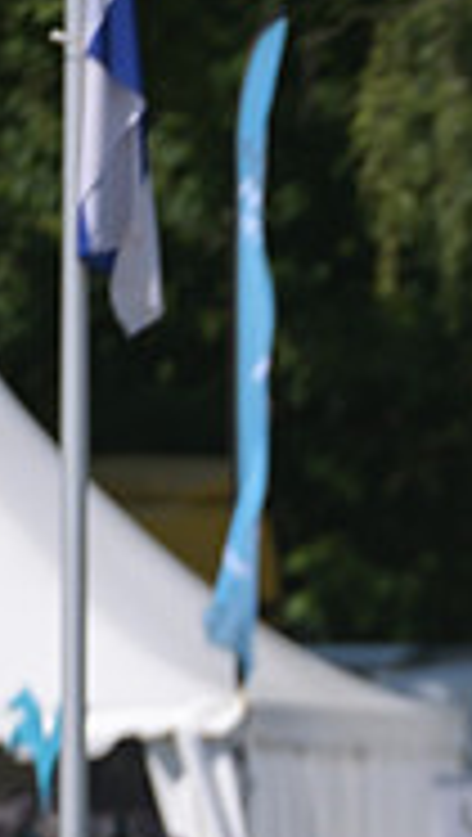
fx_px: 28957
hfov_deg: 0.9
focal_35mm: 1305
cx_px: 1074
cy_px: 803
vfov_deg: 1.7
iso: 160
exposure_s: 1/1250
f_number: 5
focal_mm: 400
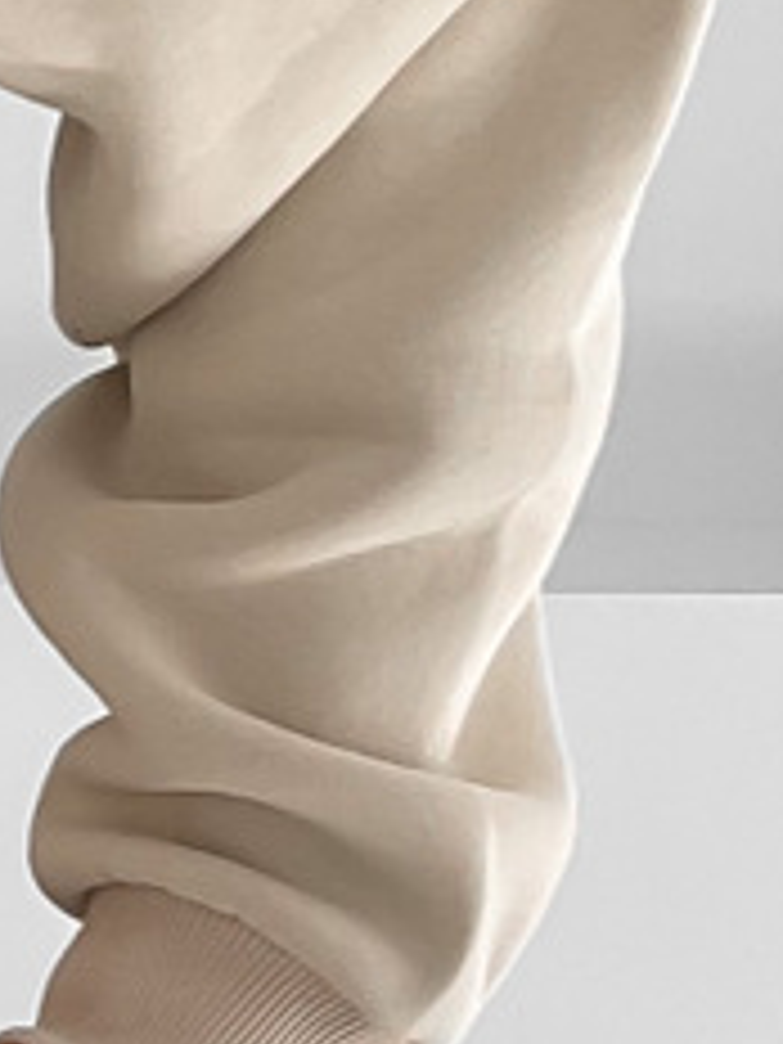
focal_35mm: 200
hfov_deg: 7.0
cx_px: -1130
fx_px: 6032
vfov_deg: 9.7
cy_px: 1305
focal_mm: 3
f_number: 1.8
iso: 16
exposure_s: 1/200
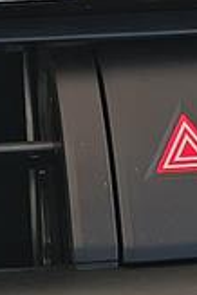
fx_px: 1605
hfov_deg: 7.0
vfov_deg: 10.4
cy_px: 11
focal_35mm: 196
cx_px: 150
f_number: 1.8
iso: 805
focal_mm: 5.56
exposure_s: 1/60
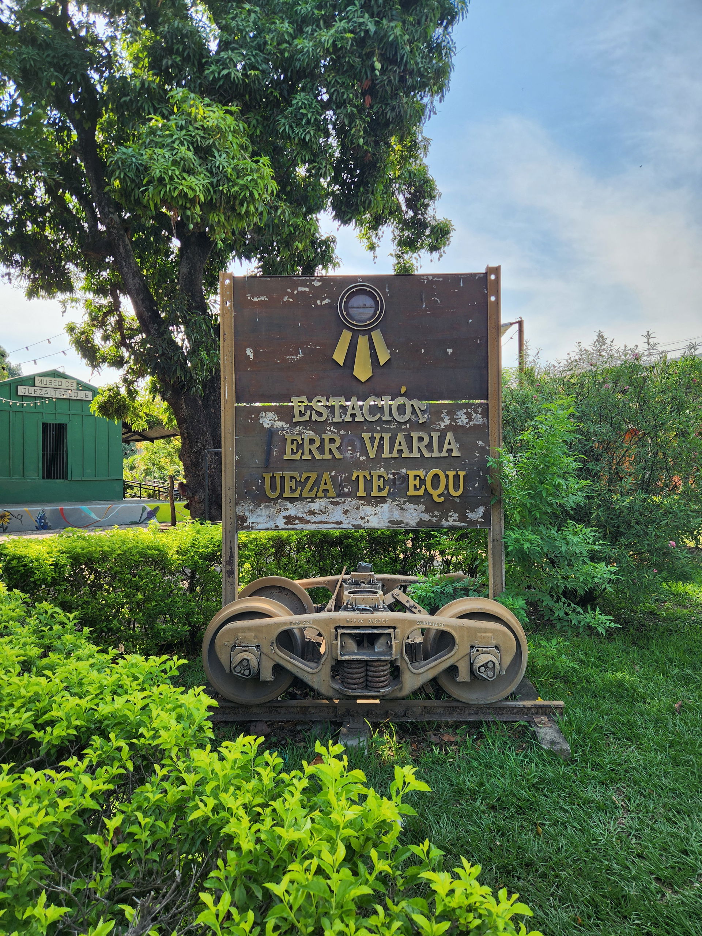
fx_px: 622
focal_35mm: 23
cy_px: 468
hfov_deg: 58.9
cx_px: 351
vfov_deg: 73.9
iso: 20
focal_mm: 5.4
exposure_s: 1/437
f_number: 1.8
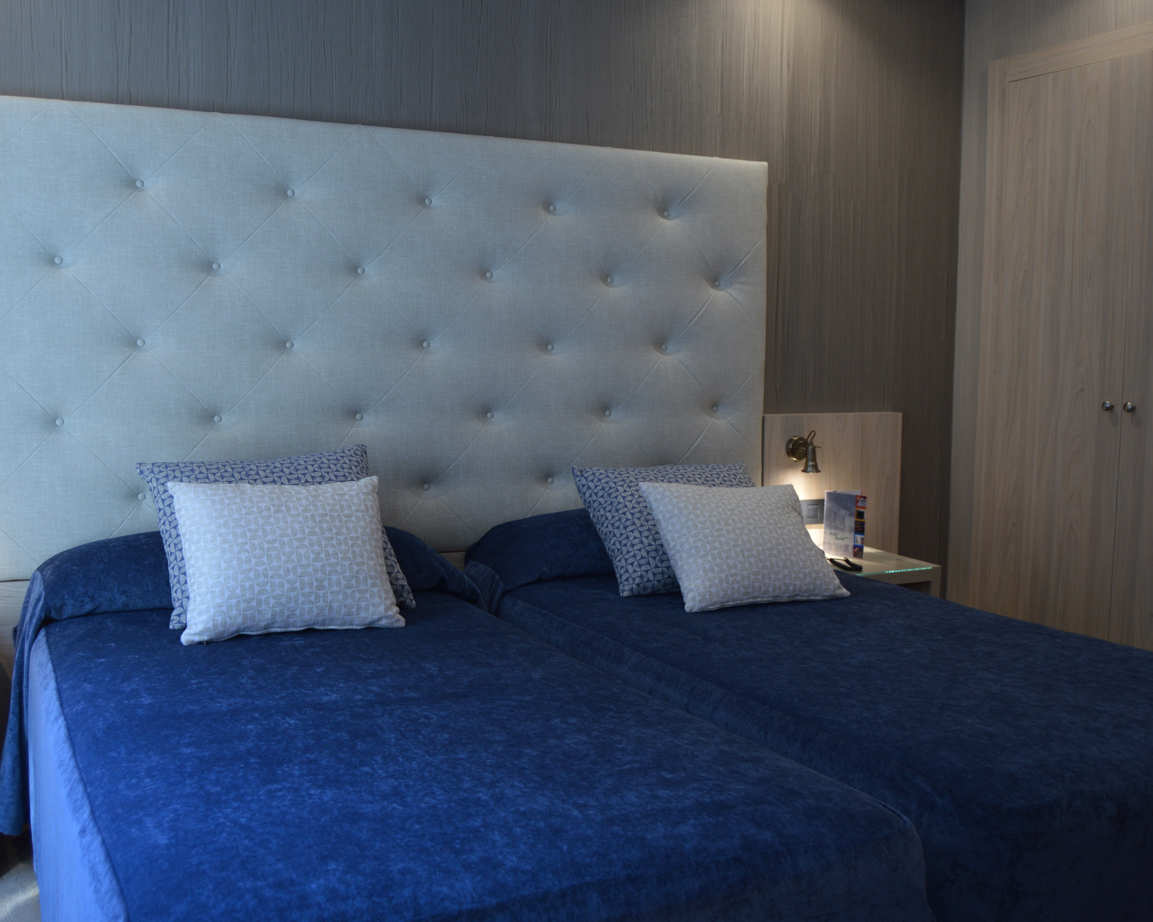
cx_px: 469
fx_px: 1160
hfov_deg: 52.5
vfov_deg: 43.4
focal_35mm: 34
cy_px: 461
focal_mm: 20
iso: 200
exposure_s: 1/50
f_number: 3.5
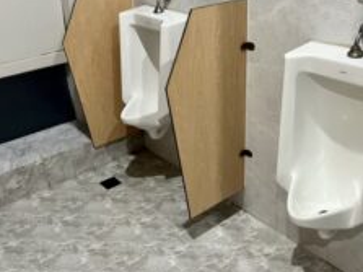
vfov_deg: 34.2
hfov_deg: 44.8
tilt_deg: -23.6
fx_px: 440
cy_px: 109
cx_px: 200
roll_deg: +1.6
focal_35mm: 42
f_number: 1.5
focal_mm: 5.7
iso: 320
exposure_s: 1/50
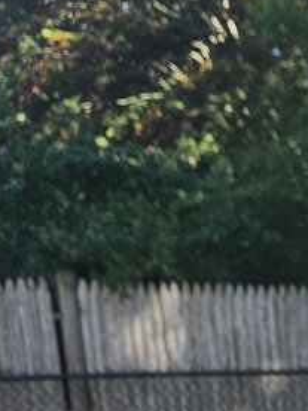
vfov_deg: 14.5
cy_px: 652
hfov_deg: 10.1
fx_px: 1483
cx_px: 776
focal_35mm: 125
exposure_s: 1/405
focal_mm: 5.4
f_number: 1.8
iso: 25
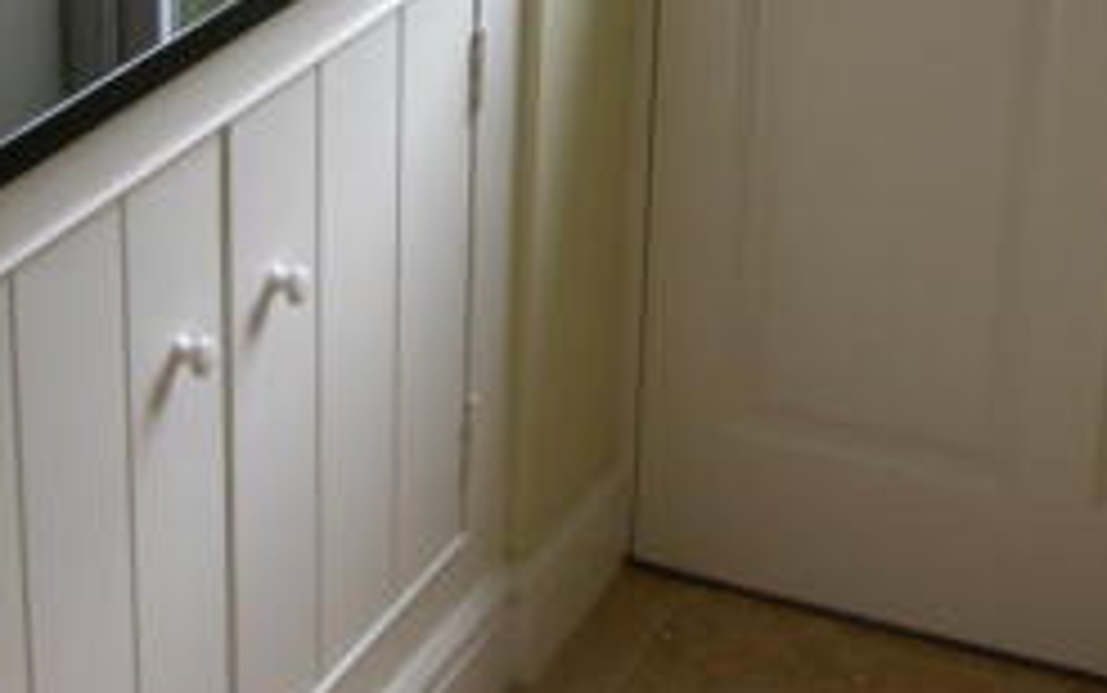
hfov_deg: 23.5
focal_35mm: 88
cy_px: -142
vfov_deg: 14.4
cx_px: 578
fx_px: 2656
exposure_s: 1/19.2
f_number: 2.8
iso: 100
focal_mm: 8.9
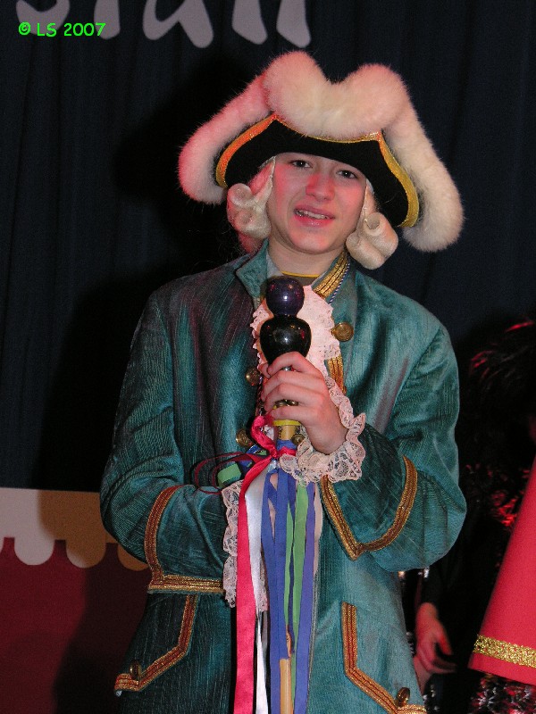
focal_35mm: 115
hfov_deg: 12.9
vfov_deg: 17.1
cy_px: 357
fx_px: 2374
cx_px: 268
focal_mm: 29.3
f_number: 4.2
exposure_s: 1/60.1
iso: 200
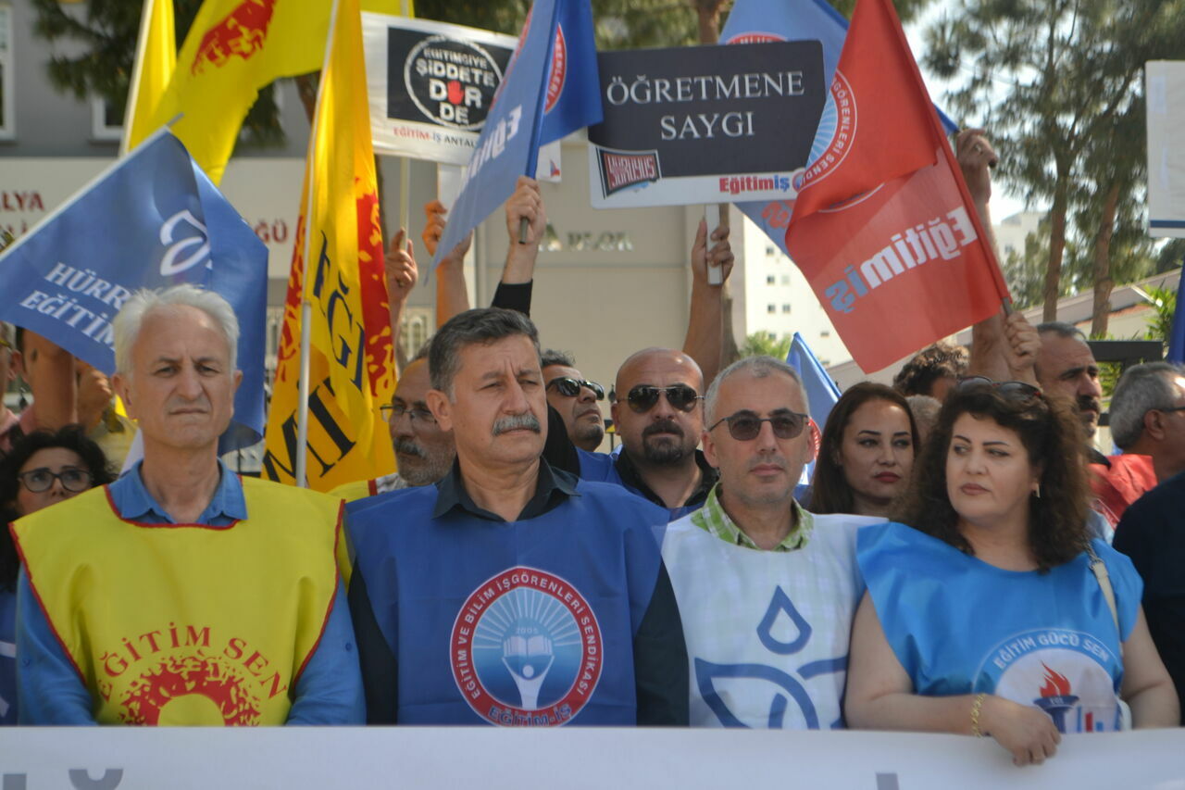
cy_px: 395
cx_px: 592
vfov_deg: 18.2
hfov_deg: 27.0
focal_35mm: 75
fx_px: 2468
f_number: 6.3
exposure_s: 1/160
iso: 100
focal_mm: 50
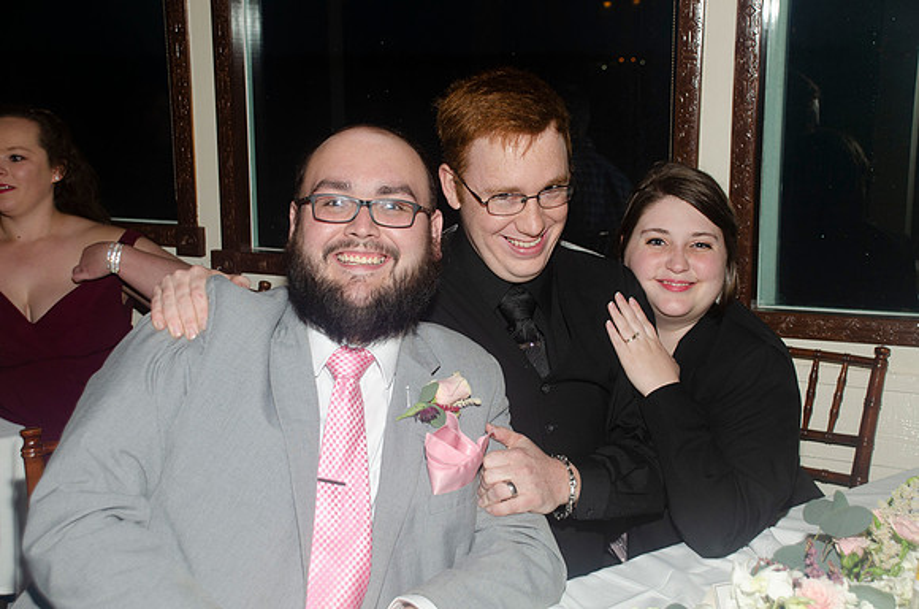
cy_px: 304
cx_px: 460
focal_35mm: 52
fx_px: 1337
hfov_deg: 37.9
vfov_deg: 25.6
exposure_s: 1/60
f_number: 5.6
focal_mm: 35
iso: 400
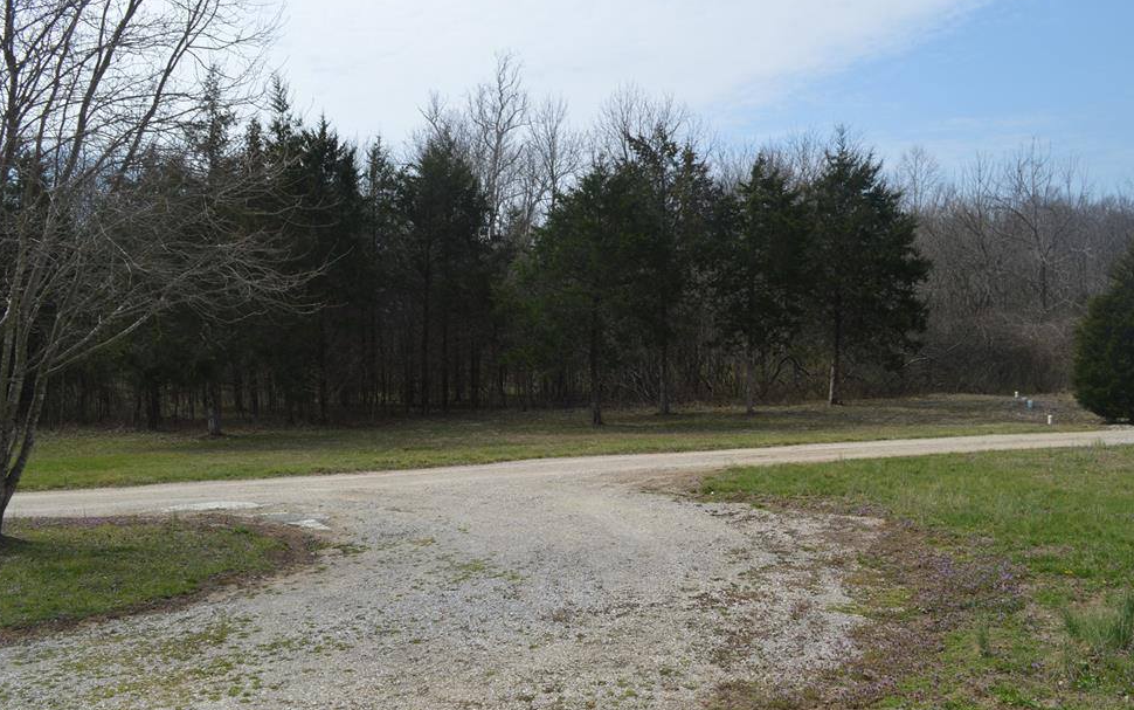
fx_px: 897
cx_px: 563
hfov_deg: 64.6
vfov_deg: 43.2
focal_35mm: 29
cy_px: 368
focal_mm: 18
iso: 100
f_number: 8
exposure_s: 1/250
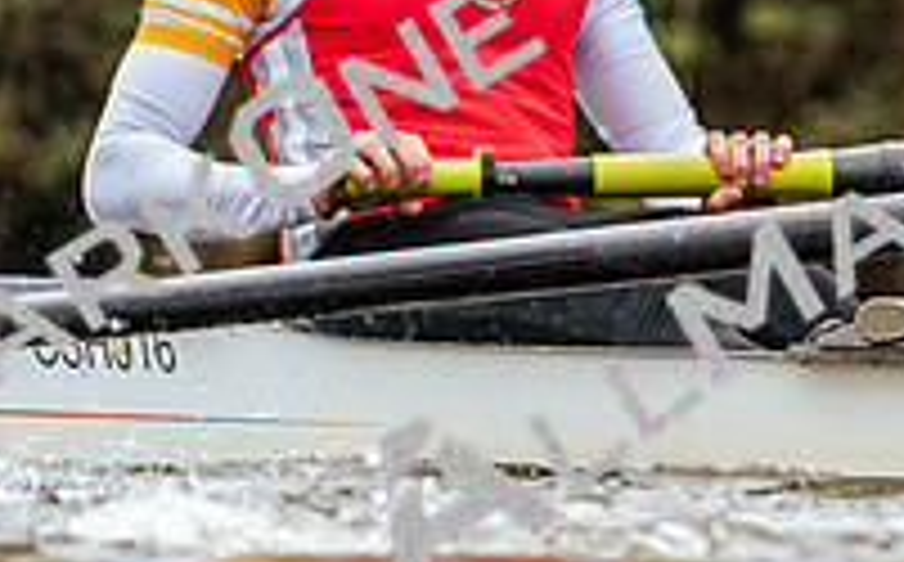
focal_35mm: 851
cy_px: -83
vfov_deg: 1.5
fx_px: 20937
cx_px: 1295
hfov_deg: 2.5
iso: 2000
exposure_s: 1/2000
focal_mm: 289
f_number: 6.3
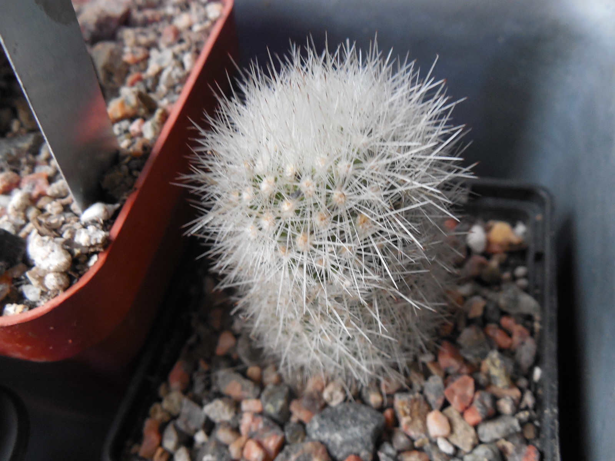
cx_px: 308
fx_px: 551
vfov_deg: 45.4
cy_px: 230
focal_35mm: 31
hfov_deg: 58.4
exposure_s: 1/25
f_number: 3.6
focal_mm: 5.6
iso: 400
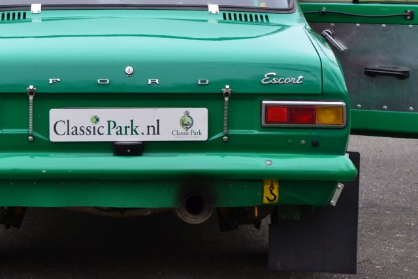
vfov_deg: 8.4
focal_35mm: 163
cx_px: 100
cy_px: 31
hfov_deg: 12.6
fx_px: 1893
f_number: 9
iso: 400
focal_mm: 58
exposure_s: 1/125
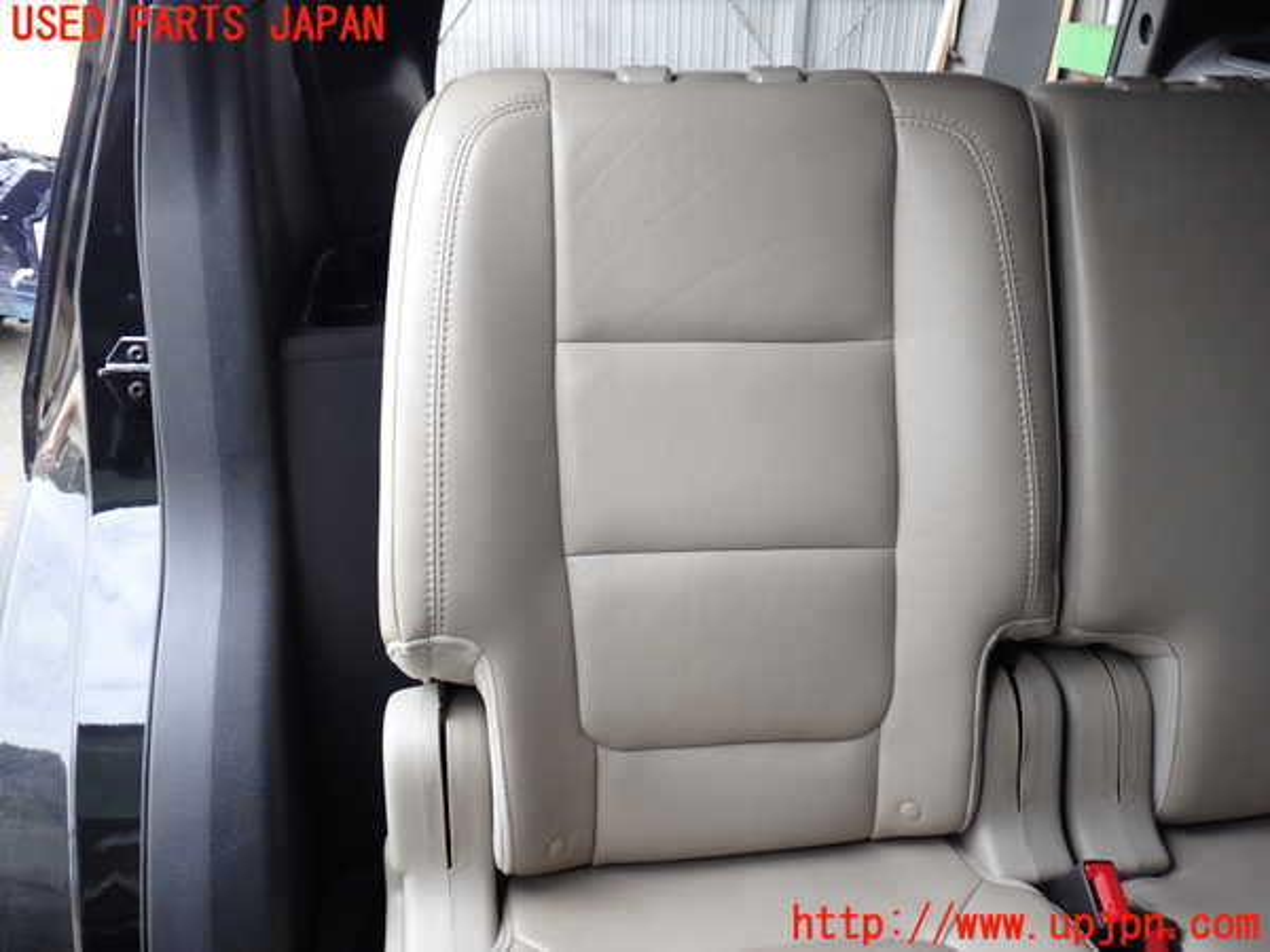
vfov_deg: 44.2
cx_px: 635
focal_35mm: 32
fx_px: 1174
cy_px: 476
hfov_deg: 56.8
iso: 100
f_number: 2.4
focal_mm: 5.79
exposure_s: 1/80
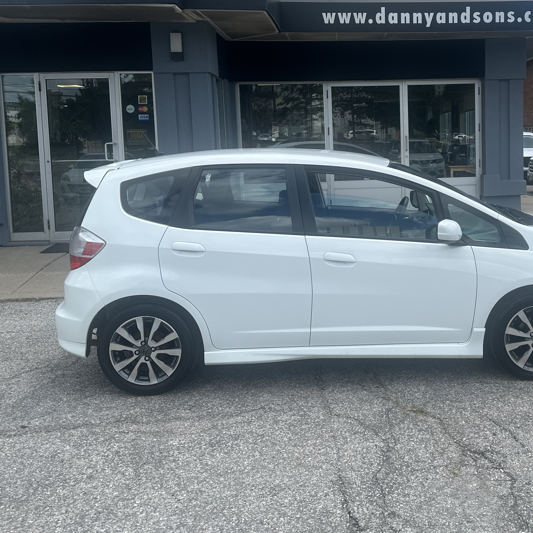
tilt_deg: -4.1
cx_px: 383
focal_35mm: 38
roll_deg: +1.6
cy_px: 192
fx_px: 662
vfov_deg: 43.4
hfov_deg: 42.8
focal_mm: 6.86
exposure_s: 1/3247
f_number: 1.78
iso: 80
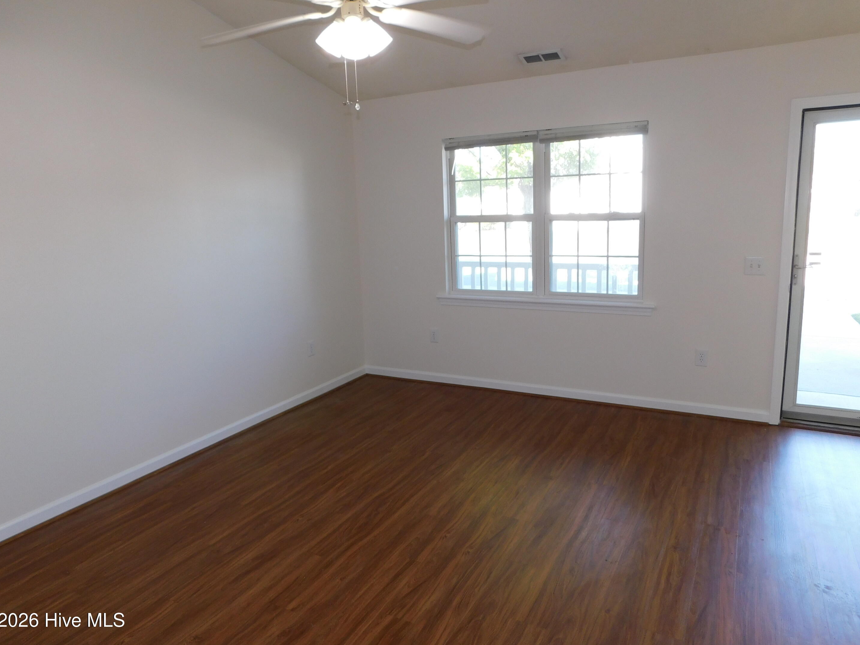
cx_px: 430
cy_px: 314
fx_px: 596
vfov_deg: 56.8
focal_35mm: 24
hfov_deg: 71.6
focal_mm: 4
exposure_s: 1/50
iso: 125
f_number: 3
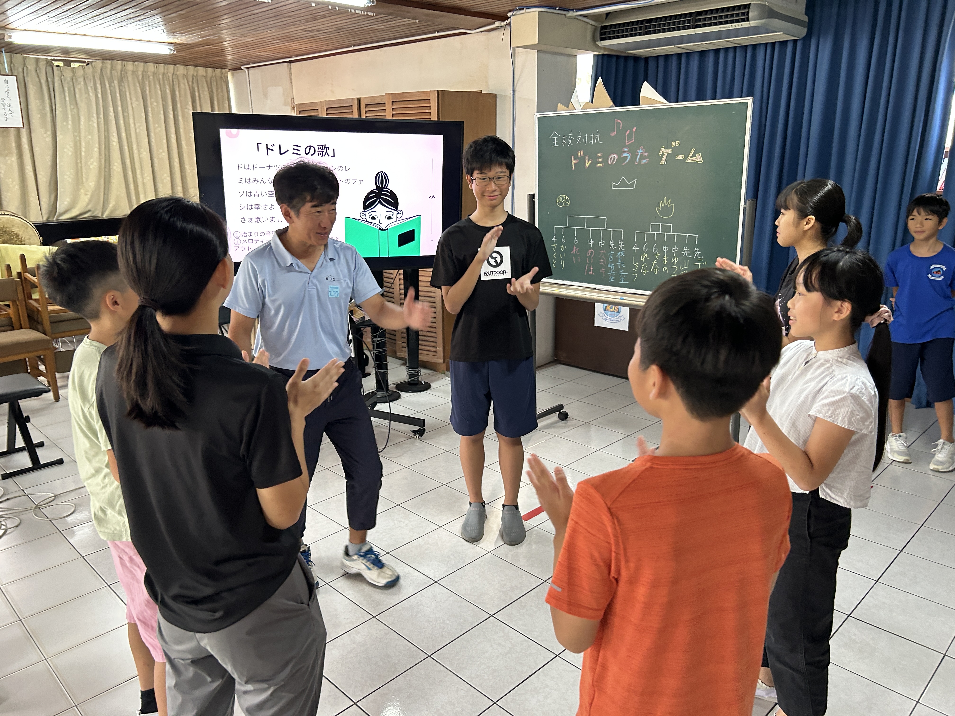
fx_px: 717
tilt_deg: -10.9
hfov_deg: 67.3
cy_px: 358
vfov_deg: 53.1
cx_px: 478
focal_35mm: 26
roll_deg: -0.5
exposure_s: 1/60
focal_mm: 5.7
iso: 200
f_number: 1.5
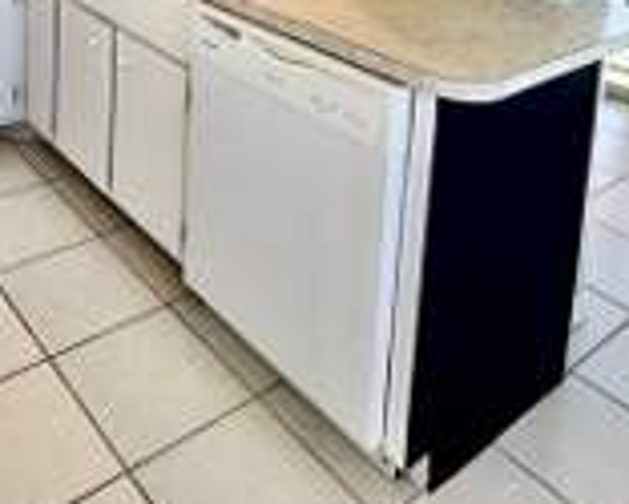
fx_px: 782
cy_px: -129
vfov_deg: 29.6
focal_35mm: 42
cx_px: 149
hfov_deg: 42.3
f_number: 2.2
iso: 125
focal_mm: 2.22
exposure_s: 1/120
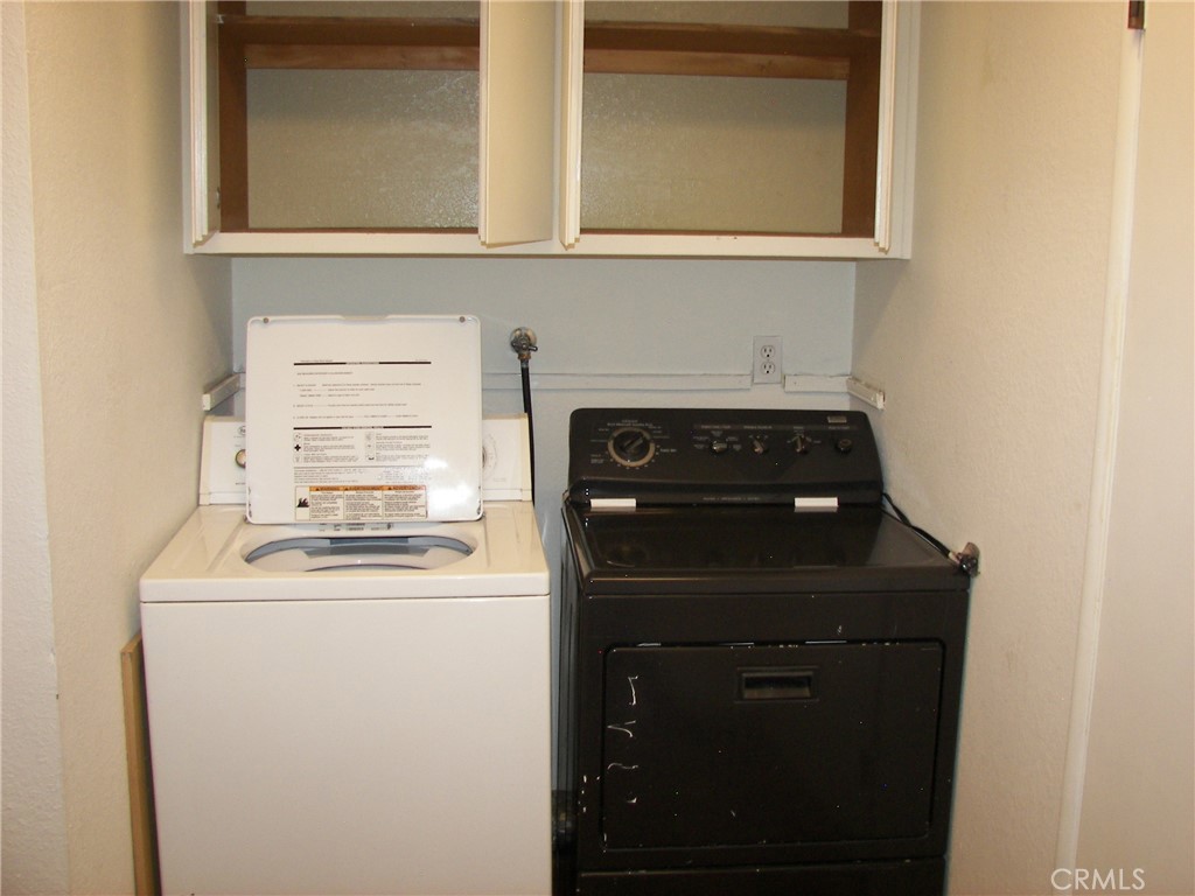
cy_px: 448
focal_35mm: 36
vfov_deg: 39.7
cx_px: 598
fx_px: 1243
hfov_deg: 51.4
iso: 100
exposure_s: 1/30
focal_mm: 6
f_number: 2.8
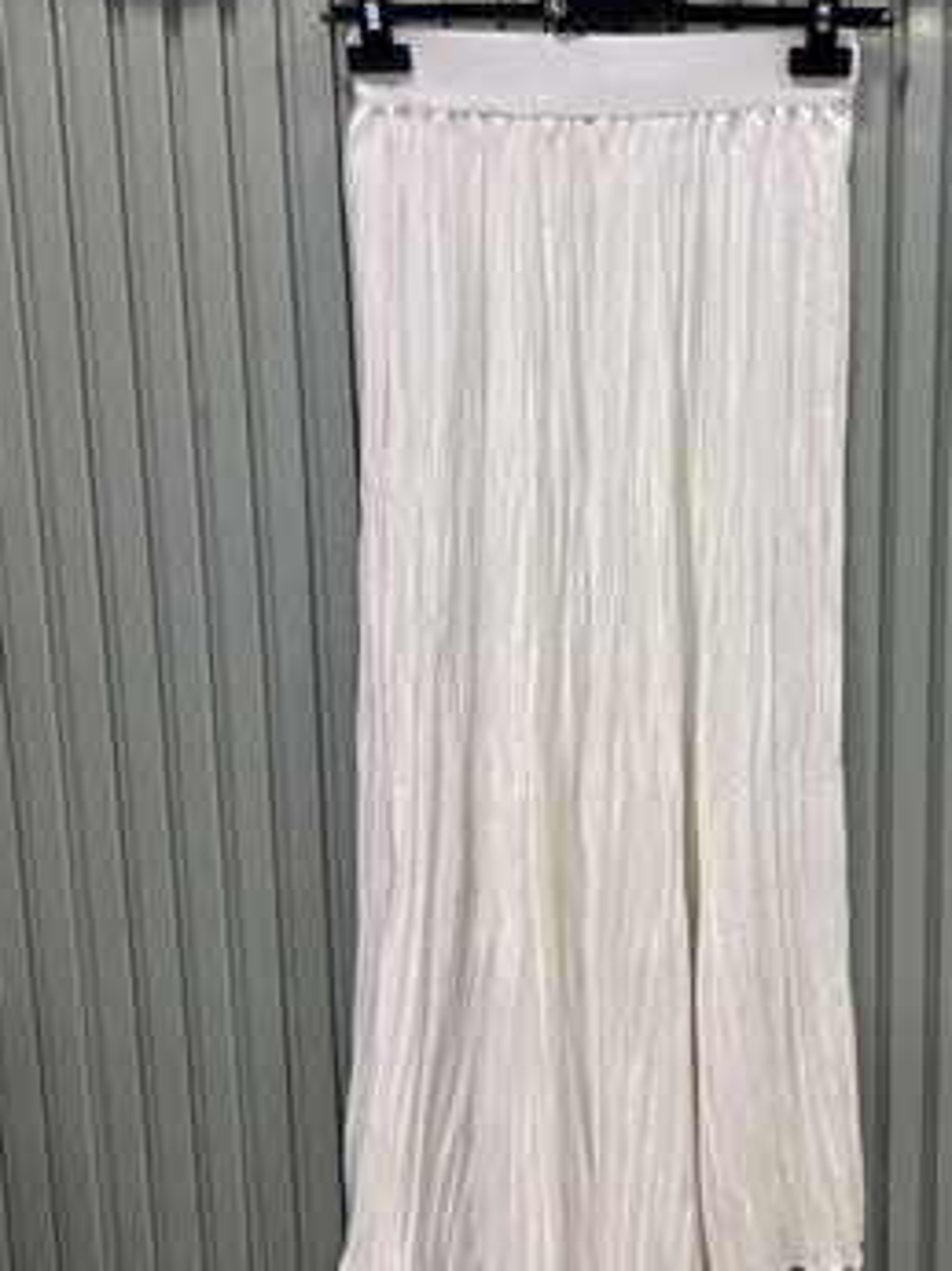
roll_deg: +0.1
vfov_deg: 49.9
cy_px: 516
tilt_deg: -9.1
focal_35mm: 37
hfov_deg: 37.6
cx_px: 717
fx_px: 1358
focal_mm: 6.86
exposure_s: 1/100
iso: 80
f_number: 1.78
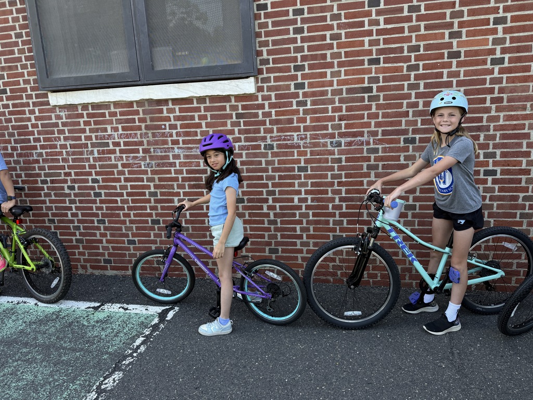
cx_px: 266
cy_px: 200
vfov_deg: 56.8
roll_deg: +2.3
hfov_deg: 71.6
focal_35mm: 24
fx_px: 370
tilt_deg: -11.3
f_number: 1.78
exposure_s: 1/423
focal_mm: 6.76
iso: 80
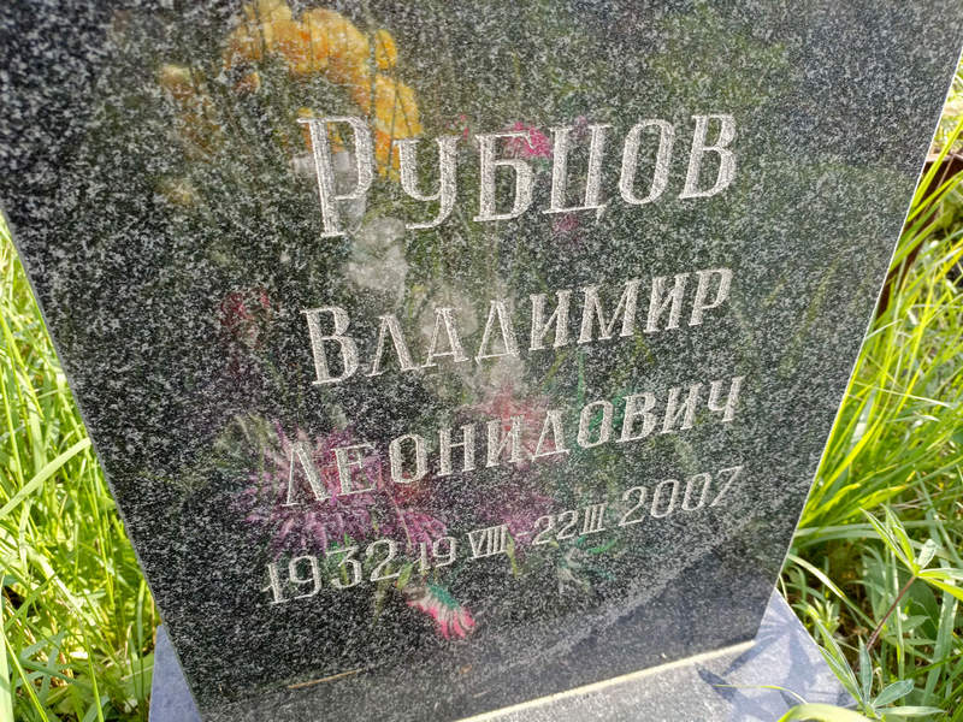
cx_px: 482
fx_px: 695
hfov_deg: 69.4
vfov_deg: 54.9
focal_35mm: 25
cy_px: 361
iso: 112
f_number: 1.69
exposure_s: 1/194
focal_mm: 4.76
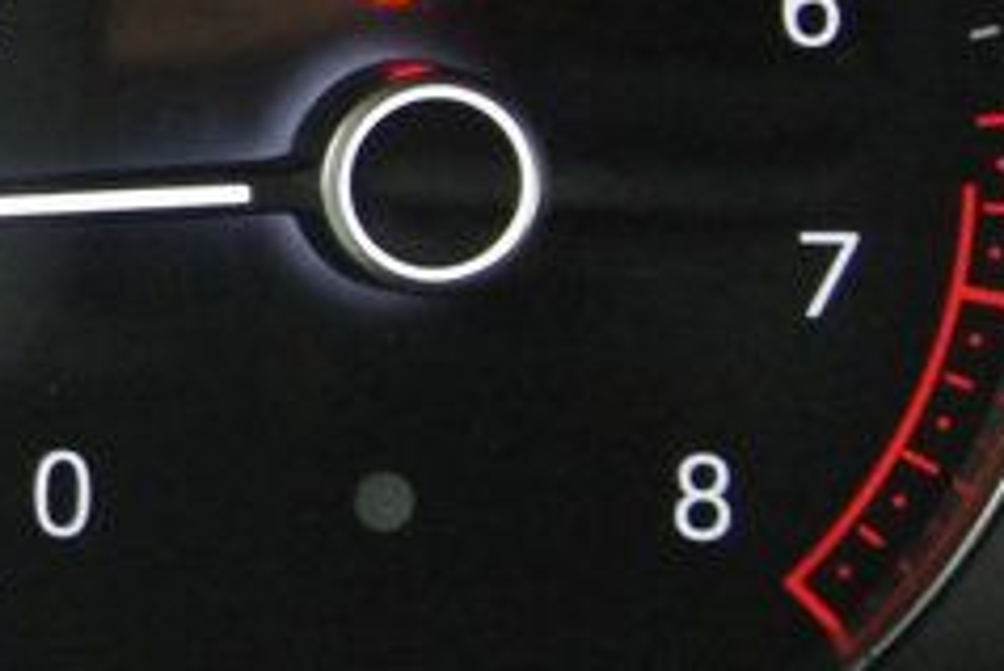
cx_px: -996
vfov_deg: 8.5
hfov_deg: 11.5
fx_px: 4497
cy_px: 118
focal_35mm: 161
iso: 1600
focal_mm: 25
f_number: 4
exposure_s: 1/15
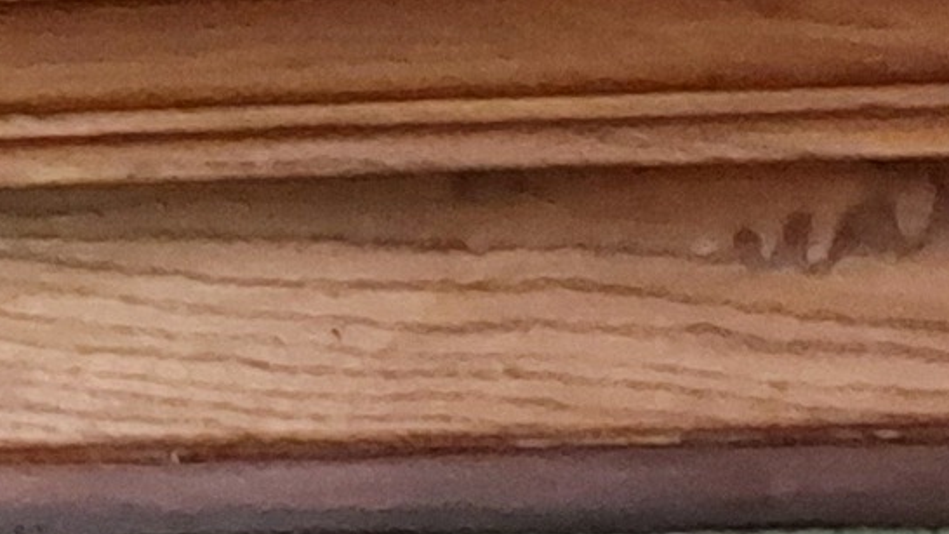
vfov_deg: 7.4
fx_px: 3699
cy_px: 1555
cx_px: -596
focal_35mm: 147
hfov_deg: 13.5
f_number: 1.8
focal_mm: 4.6
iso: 800
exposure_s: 1/17
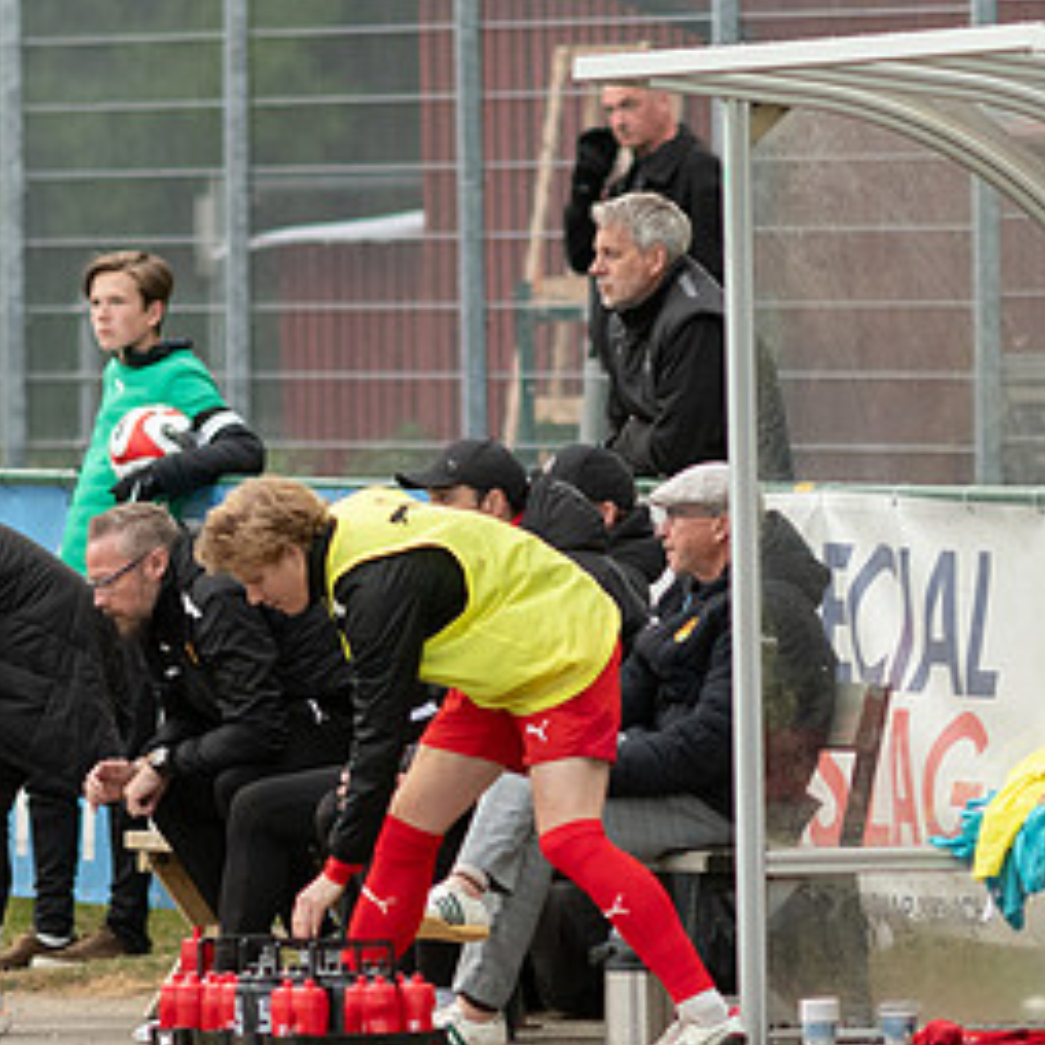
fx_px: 35247
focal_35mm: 1032
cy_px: 643
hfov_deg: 1.7
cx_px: 175
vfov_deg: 1.7
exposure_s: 1/1250
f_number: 3.2
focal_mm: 300
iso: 2000
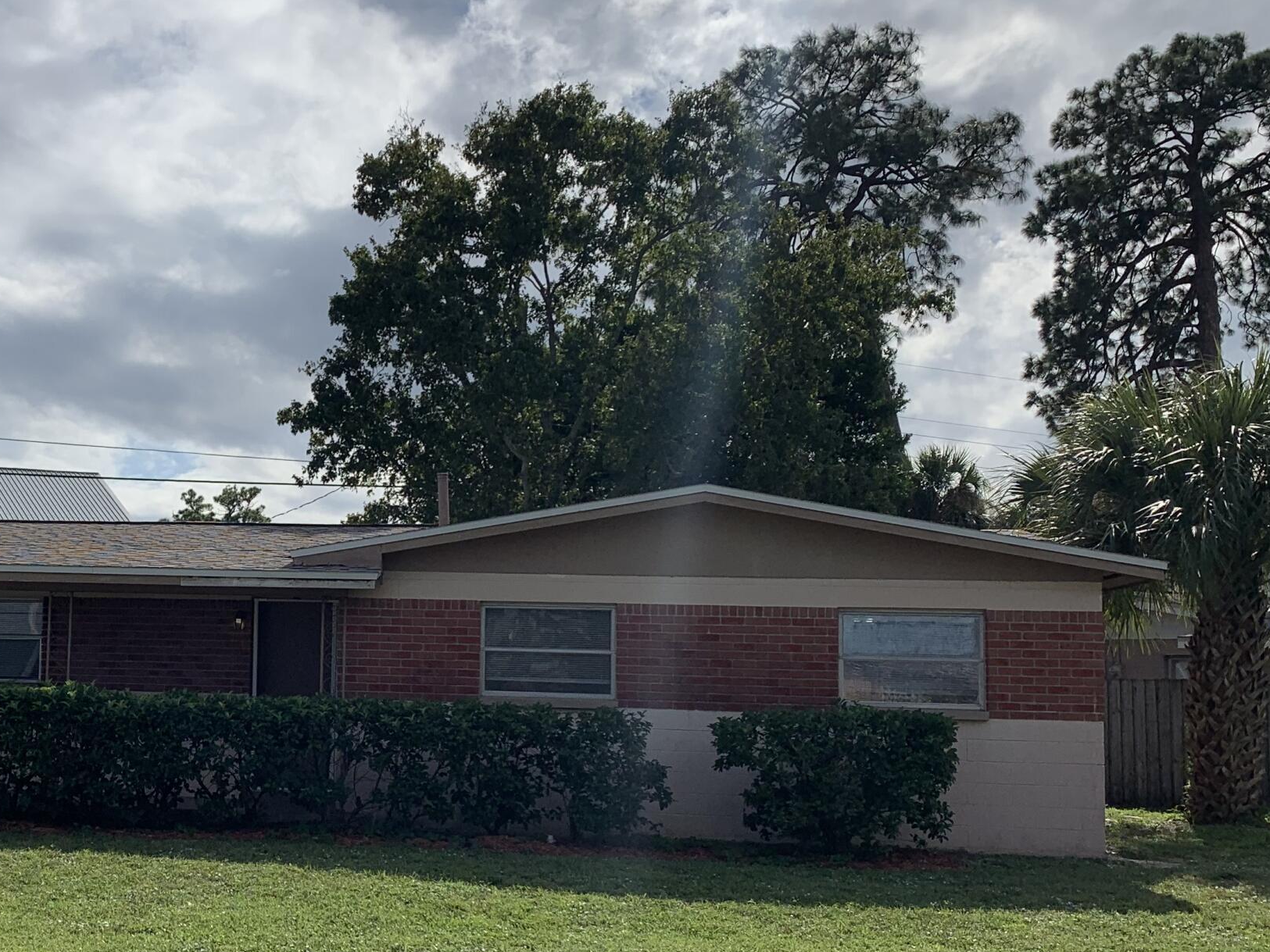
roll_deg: -1.0
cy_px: 565
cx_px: 261
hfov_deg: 38.2
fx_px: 1761
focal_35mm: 48
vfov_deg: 30.2
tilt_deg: +1.9
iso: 25
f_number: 1.8
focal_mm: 4.25
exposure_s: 1/6452
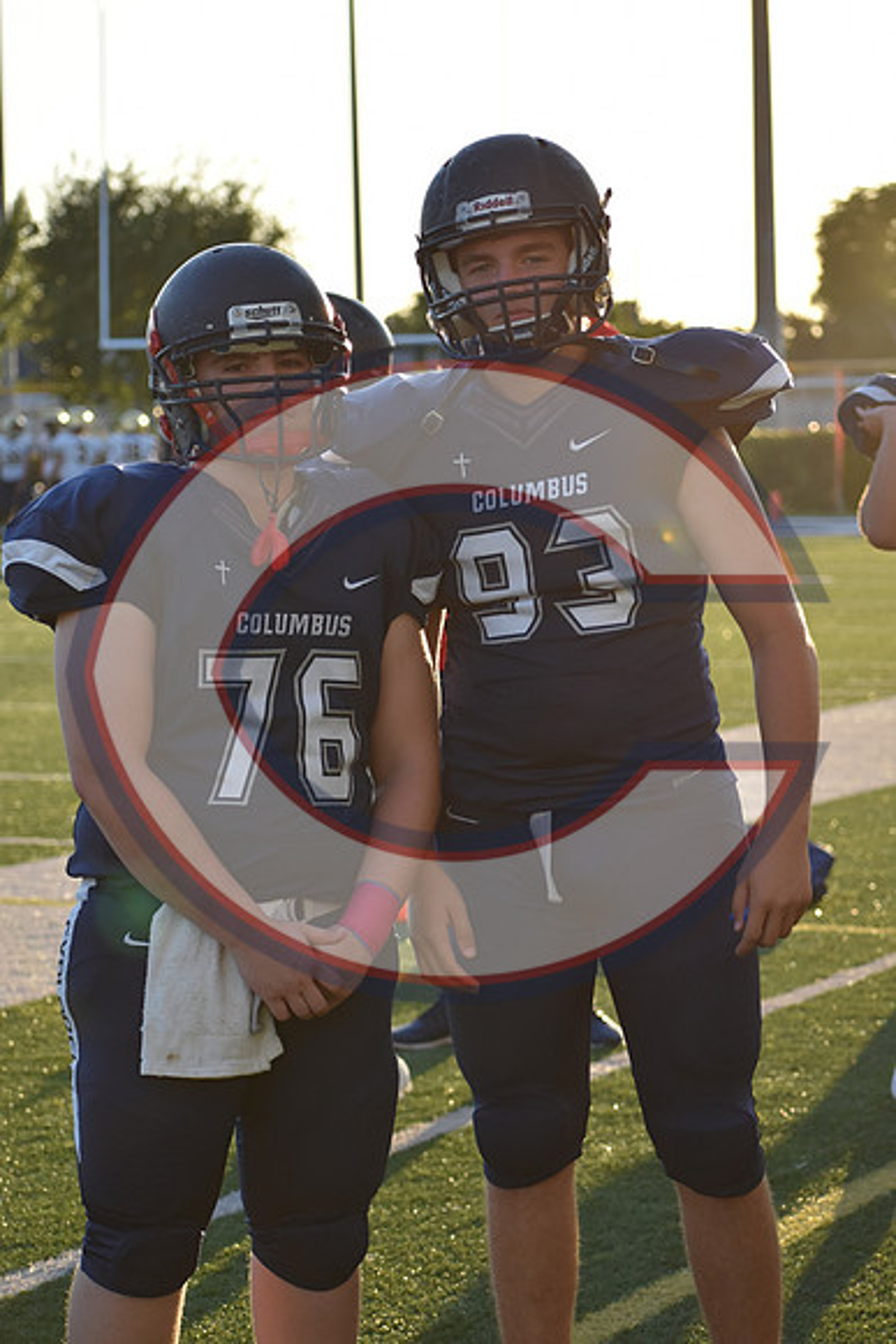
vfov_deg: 17.1
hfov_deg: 11.4
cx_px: 448
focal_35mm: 120
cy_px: 672
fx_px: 4477
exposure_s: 1/1000
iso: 400
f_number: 4.8
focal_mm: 80
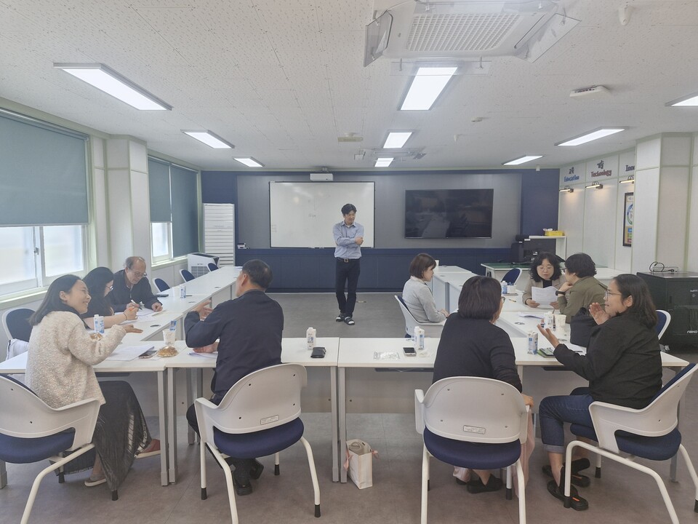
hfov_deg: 73.9
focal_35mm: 23
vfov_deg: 58.9
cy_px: 262
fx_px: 464
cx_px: 349
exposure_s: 1/120
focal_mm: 5.54
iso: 64
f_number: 1.8
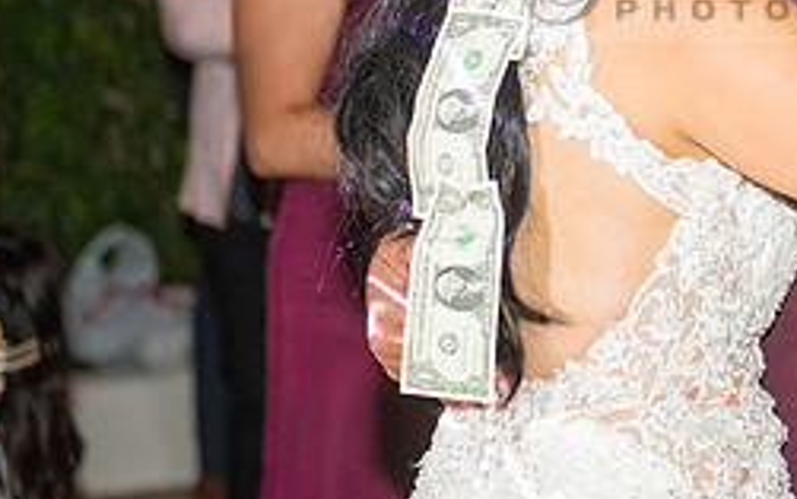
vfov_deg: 7.9
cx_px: 775
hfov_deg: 12.6
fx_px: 3585
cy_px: -33
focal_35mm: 165
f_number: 2.8
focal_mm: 70
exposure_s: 1/125
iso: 1250
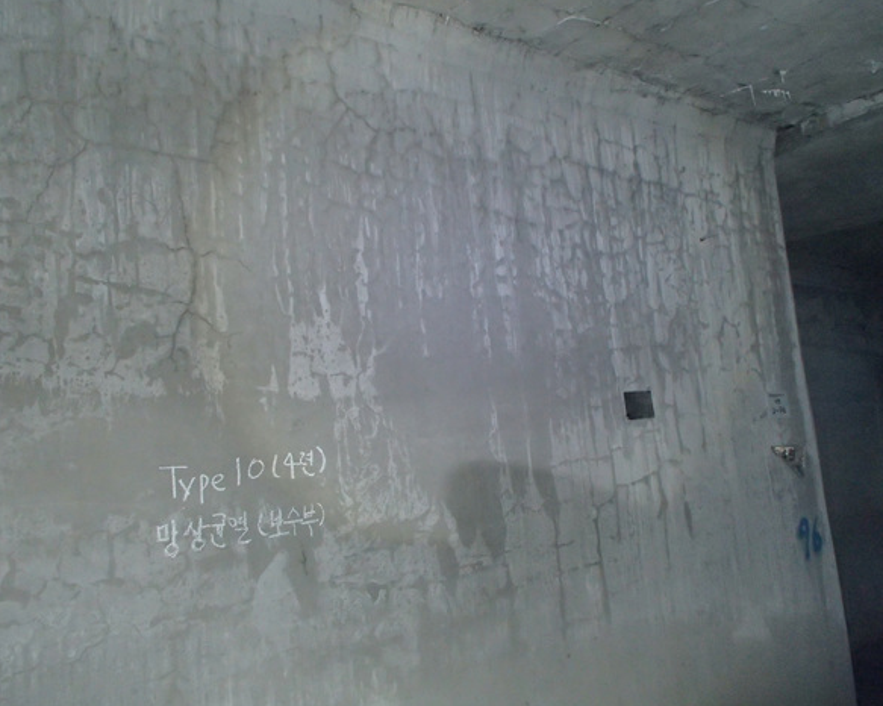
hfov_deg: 58.8
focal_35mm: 30
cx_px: 435
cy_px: 345
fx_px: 784
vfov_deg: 48.5
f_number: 3.9
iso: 800
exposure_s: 1/30
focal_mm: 5
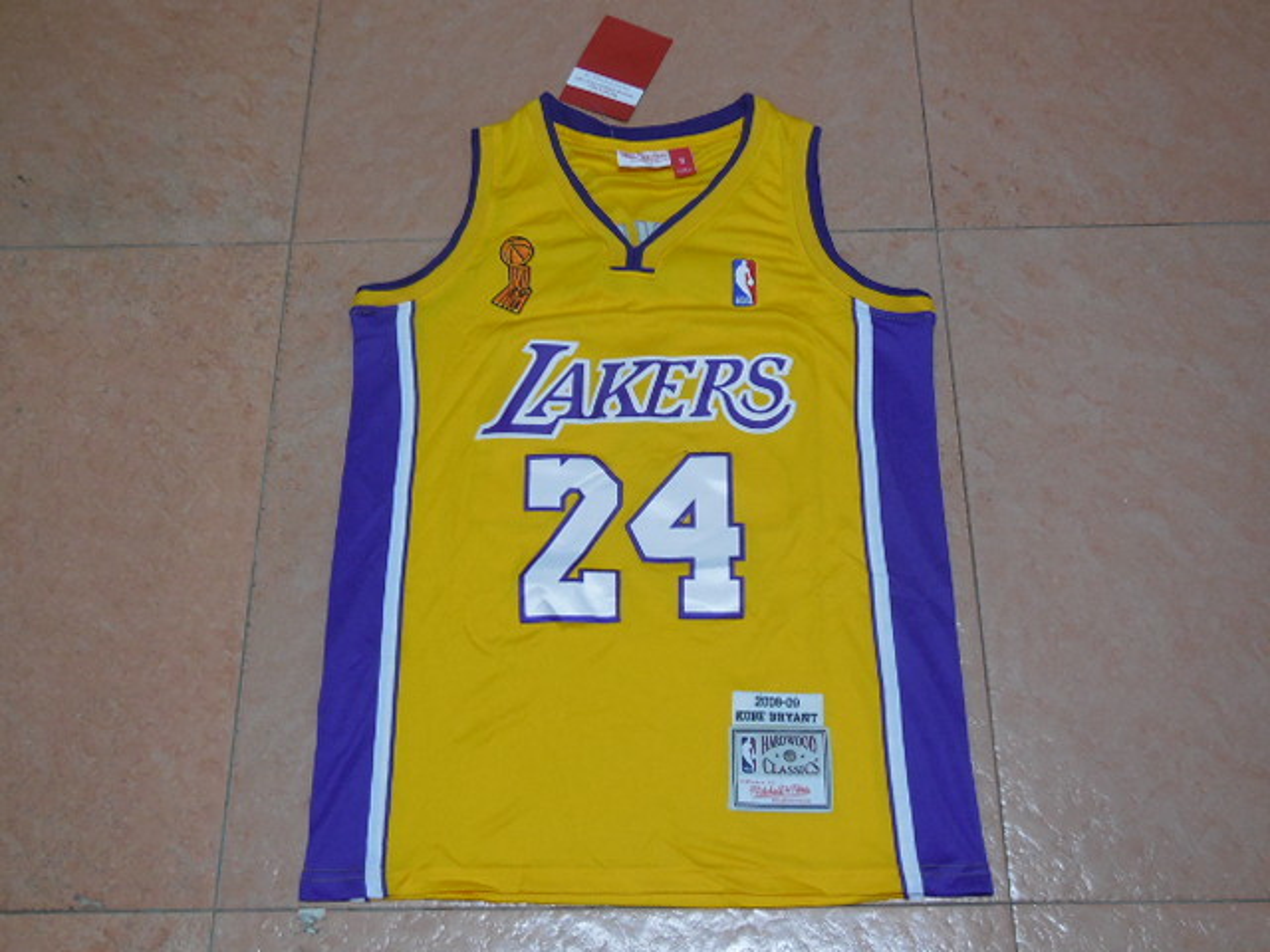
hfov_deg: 46.8
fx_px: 1468
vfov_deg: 36.0
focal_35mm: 40
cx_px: 635
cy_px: 476
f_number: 3.6
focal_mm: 7.1
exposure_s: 1/8
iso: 500
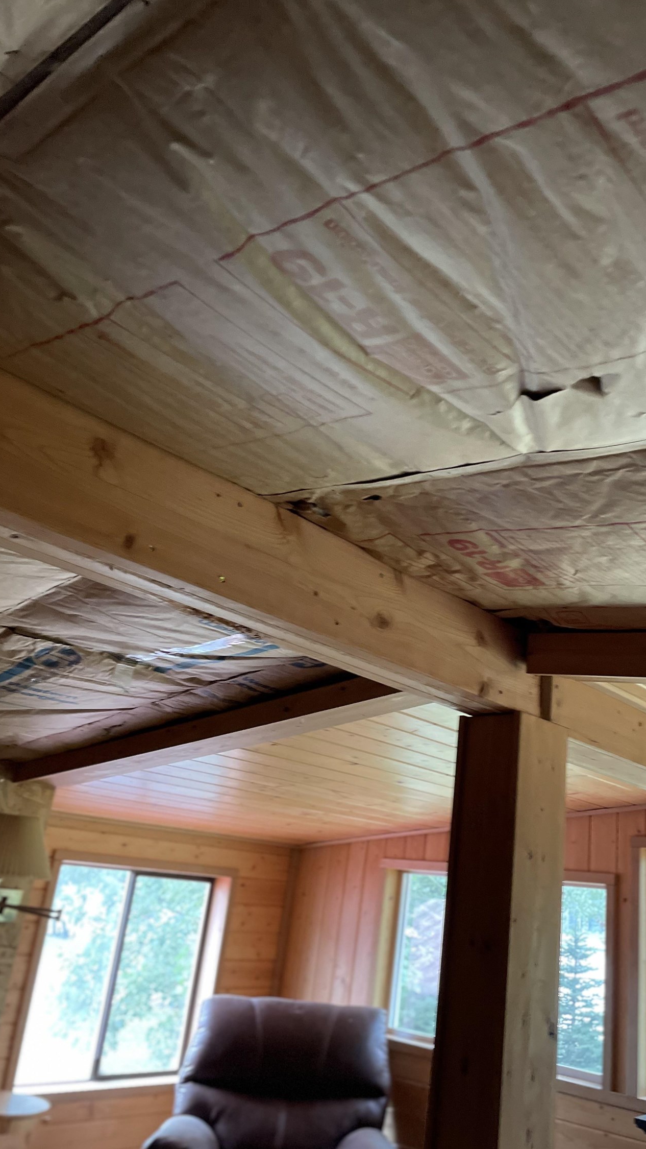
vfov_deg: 66.1
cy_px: 586
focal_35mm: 29
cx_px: 403
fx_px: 883
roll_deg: -6.6
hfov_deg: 39.9
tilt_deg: +21.0
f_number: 1.6
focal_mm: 4.2
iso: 500
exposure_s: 1/60
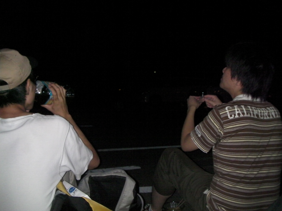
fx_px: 310
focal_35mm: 38
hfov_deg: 49.0
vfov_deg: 37.7
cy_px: 106
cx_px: 141
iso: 400
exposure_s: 1/500
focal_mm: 6.3
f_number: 3.5
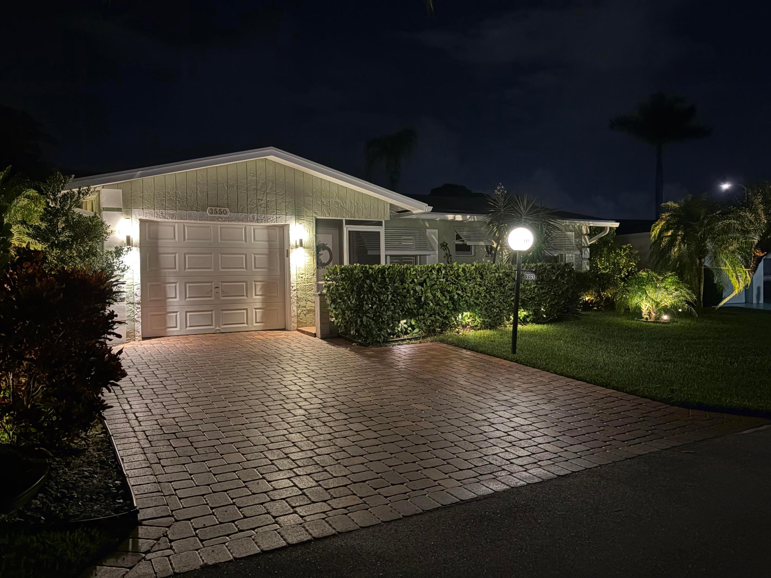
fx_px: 579
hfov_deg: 67.3
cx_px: 386
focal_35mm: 26
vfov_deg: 53.1
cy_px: 289
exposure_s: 1/15
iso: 640
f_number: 1.6
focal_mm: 5.96
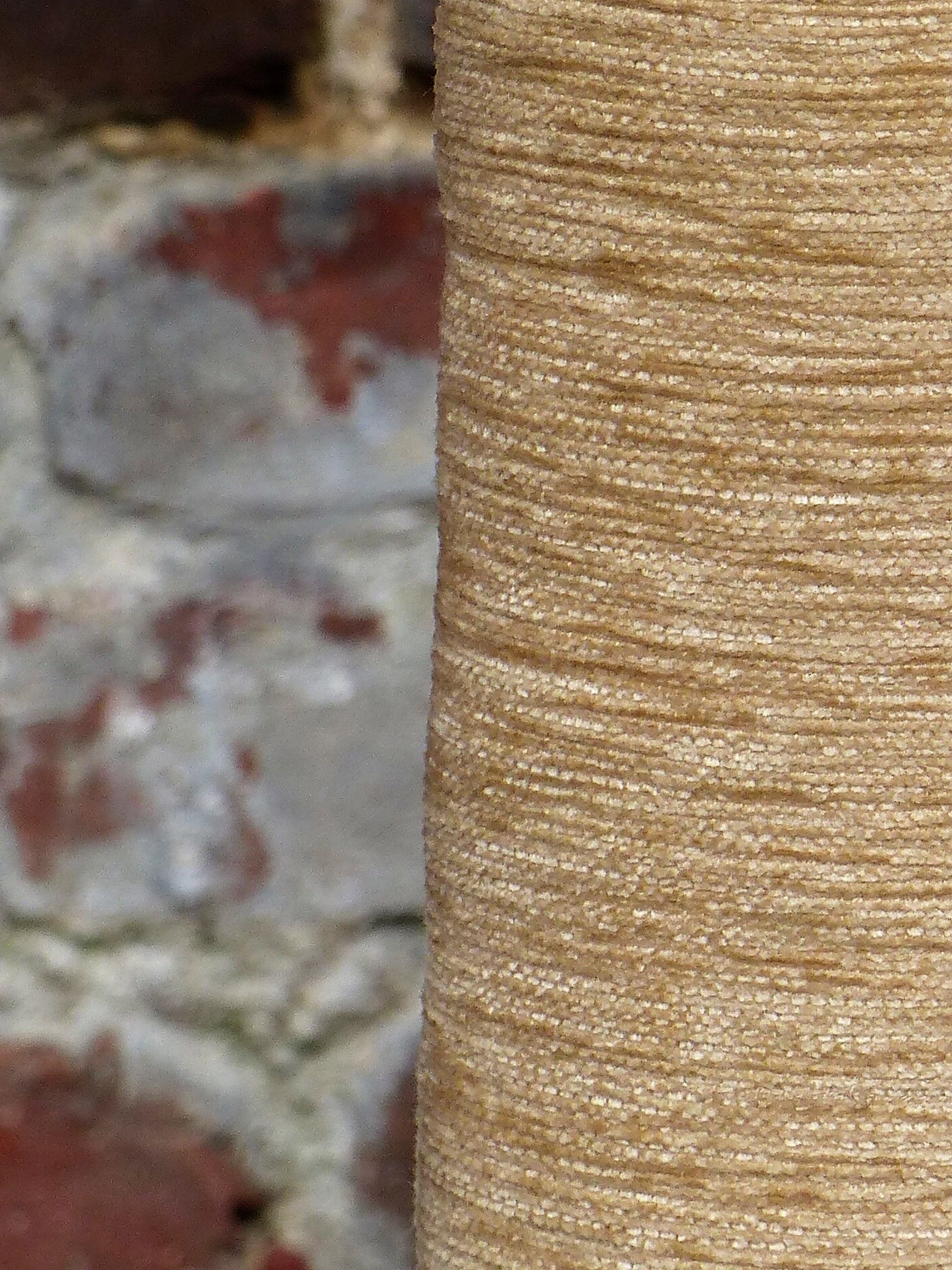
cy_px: 542
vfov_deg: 4.6
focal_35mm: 435
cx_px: 919
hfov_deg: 3.4
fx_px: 15949
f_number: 4
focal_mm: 33.5
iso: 100
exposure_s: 1/640
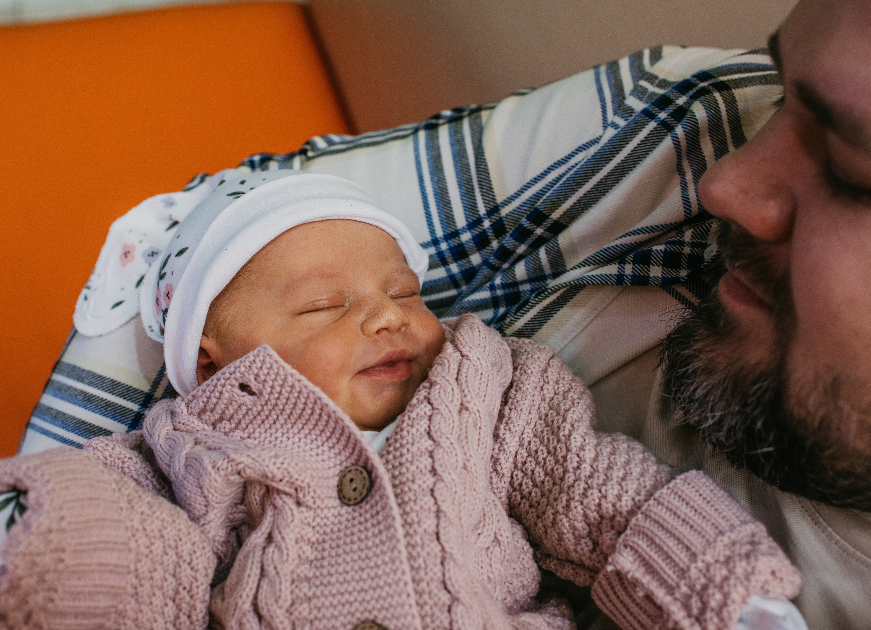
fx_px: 1041
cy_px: 298
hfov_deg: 45.1
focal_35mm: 42
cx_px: 336
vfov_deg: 33.7
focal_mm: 35
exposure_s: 1/160
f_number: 4.5
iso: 400
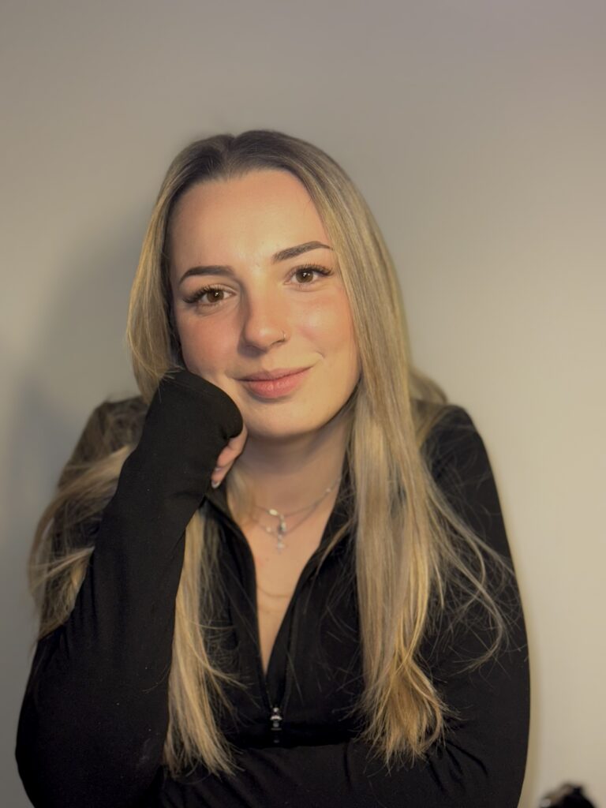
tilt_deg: -2.5
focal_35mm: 48
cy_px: 404
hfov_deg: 30.3
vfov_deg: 39.7
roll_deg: -0.6
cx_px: 303
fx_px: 1120
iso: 50
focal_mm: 6.76
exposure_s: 1/41
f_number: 1.78
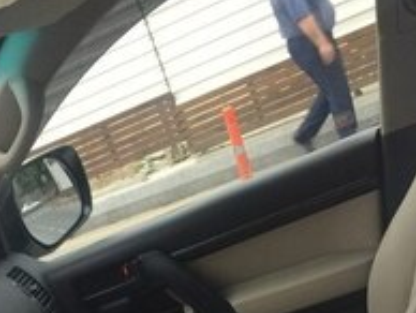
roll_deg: +25.1
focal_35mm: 74
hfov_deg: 25.9
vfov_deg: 17.6
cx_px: 94
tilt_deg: -25.4
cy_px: 489
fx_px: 890
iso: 40
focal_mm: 4.15
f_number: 2.2
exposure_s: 1/17
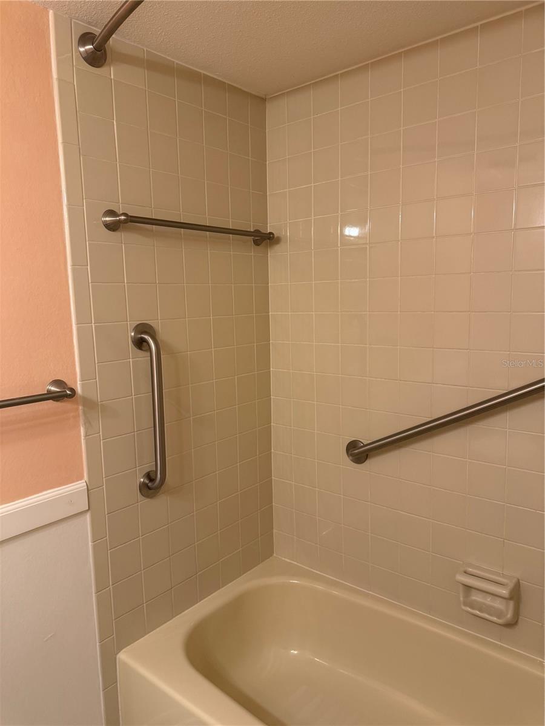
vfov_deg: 71.6
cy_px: 363
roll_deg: +0.9
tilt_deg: -7.1
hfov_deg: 56.8
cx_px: 272
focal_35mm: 24
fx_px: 504
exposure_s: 1/120
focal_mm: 6.76
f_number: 1.78
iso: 200
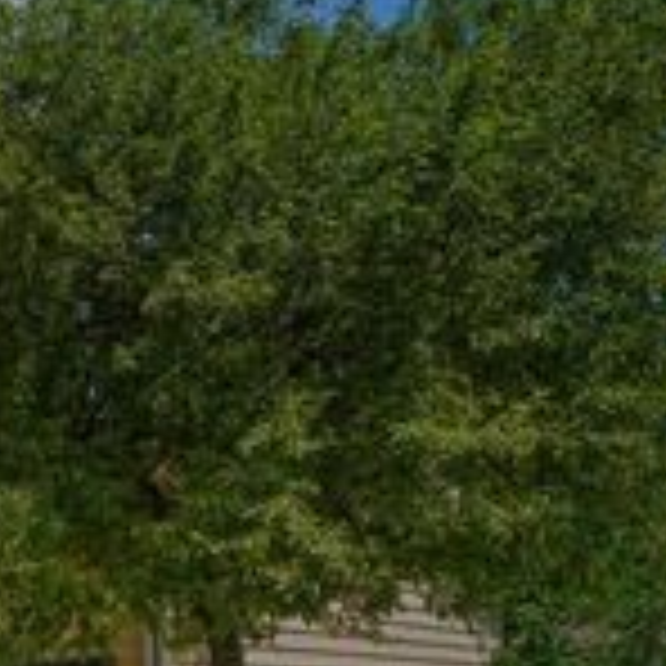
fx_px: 1001
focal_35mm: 46
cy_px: 736
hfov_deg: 27.3
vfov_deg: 32.3
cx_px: -302
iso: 250
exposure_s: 1/200
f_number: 8
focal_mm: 16
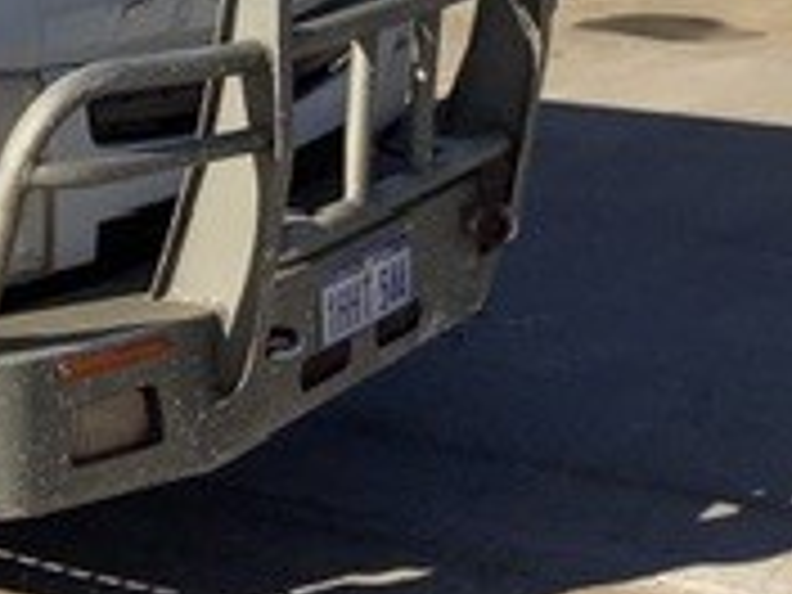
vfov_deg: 12.9
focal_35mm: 113
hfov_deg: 15.1
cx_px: -644
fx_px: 2585
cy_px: -45
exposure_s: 1/2551
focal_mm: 3.3
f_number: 2.4
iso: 25
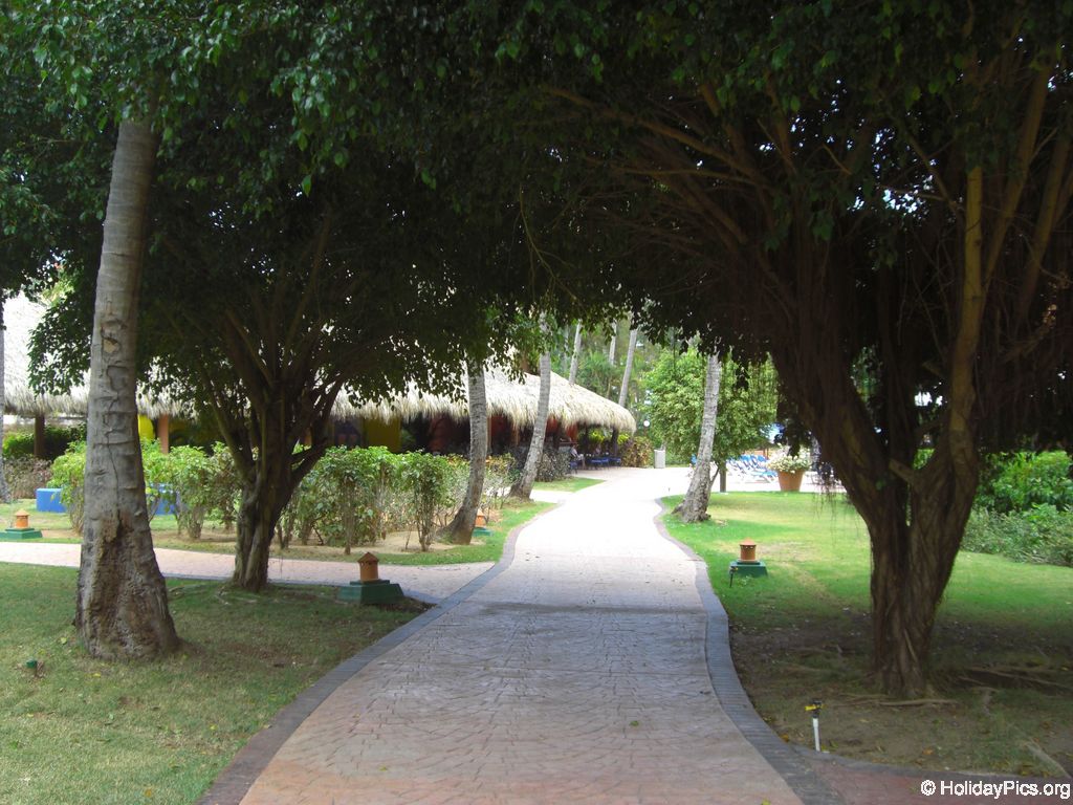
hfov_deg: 49.0
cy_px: 402
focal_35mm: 38
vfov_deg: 37.7
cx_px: 536
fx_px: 1178
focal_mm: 6.2
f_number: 2.7
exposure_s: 1/80
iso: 64
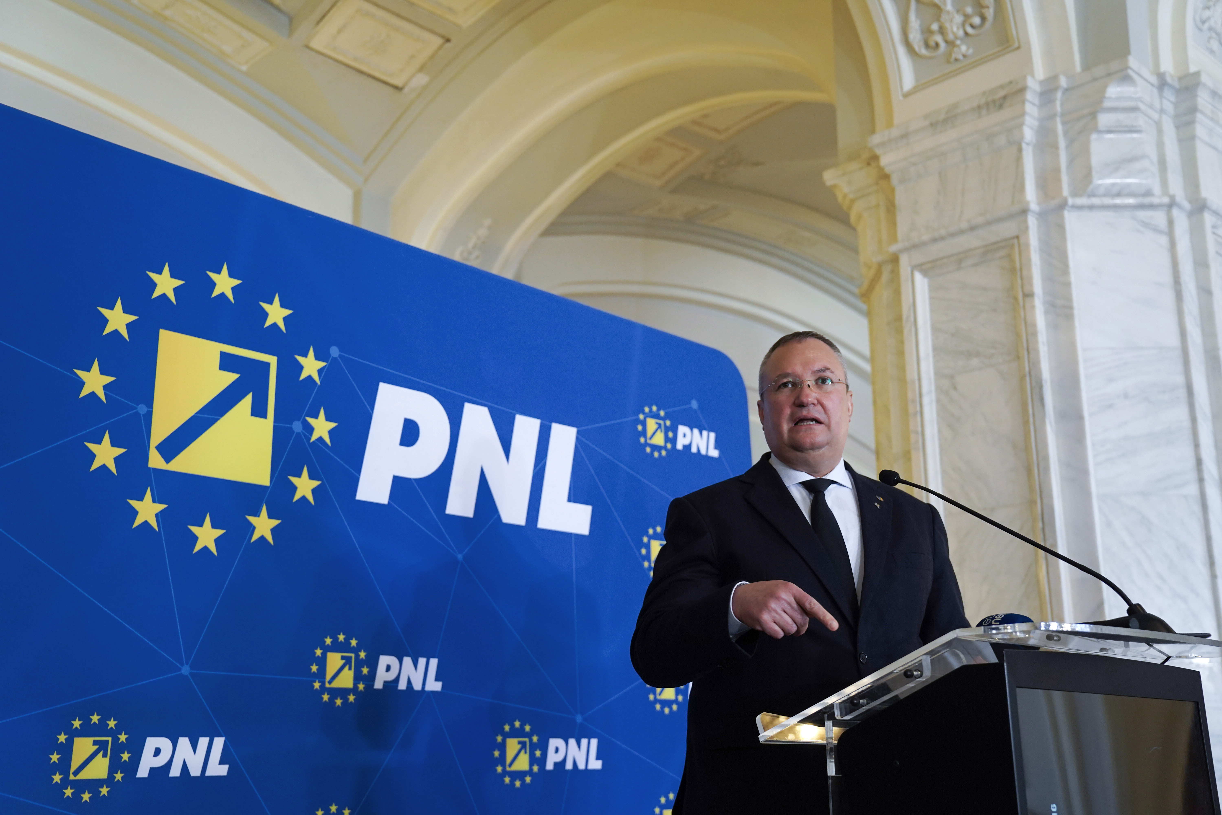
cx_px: 611
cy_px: 408
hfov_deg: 47.4
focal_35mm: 41
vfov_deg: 32.6
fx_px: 1392
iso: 2000
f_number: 3.2
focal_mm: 41
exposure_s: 1/200
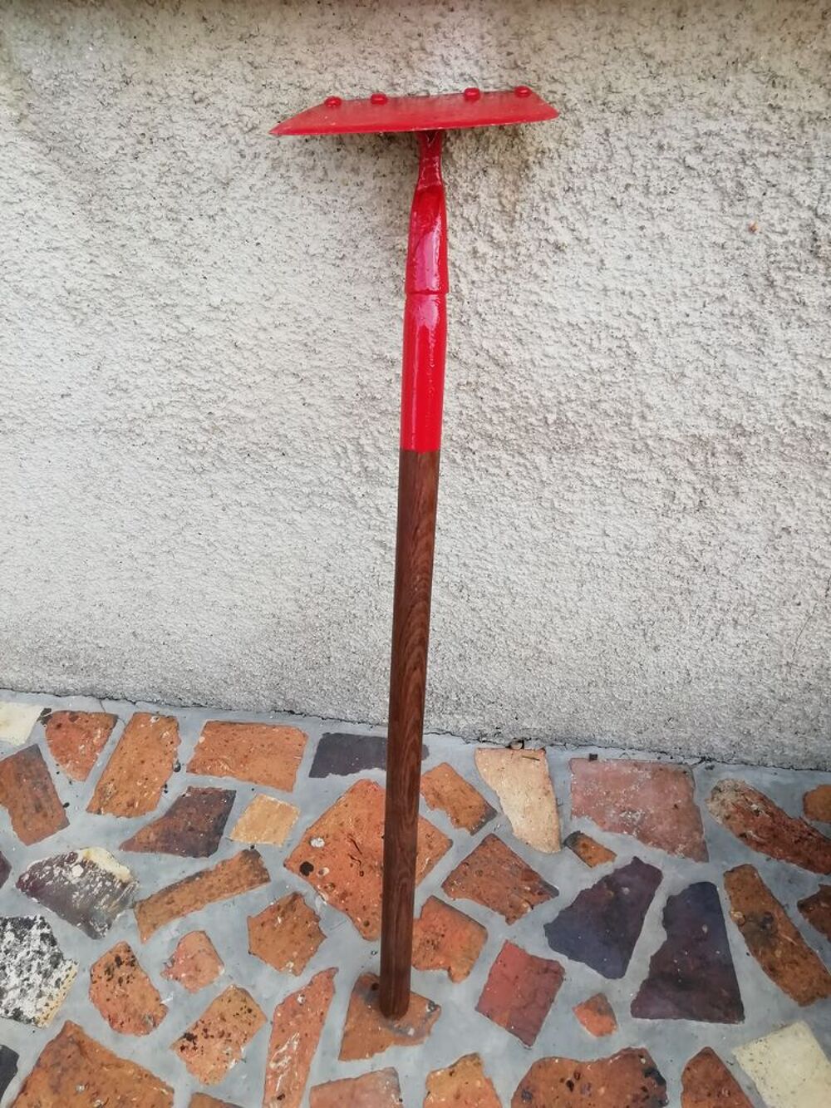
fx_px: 832
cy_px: 554
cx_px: 416
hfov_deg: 53.1
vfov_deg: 67.3
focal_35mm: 26
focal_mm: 3.21
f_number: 2.2
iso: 50
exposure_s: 1/296
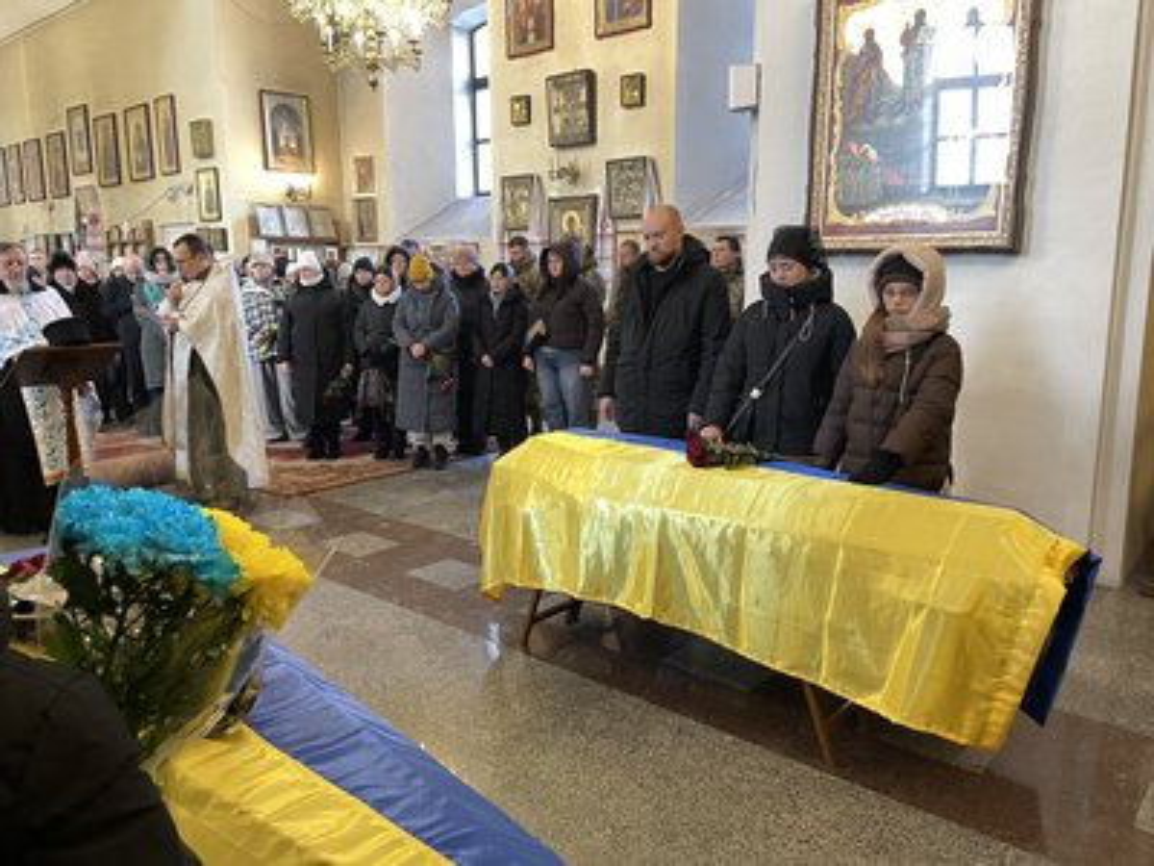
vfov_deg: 53.1
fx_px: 867
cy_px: 433
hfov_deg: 67.3
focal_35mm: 26
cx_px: 577
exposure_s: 1/50
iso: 320
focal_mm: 4.2
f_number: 1.6
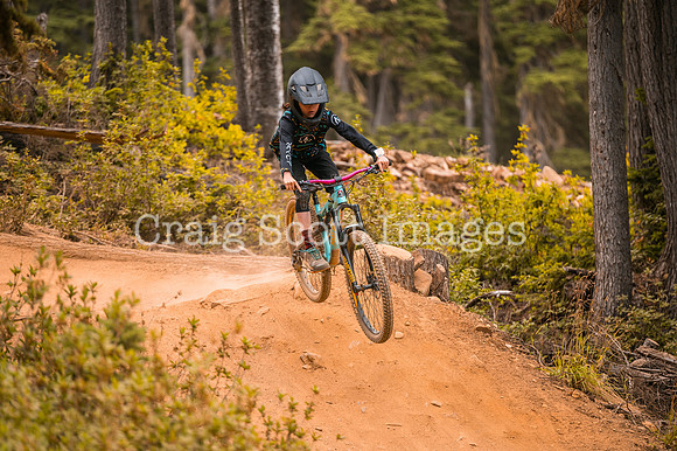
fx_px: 3759
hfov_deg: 10.3
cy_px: 226
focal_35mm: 200
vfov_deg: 6.9
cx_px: 338
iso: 560
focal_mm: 200
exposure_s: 1/1600
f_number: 2.8
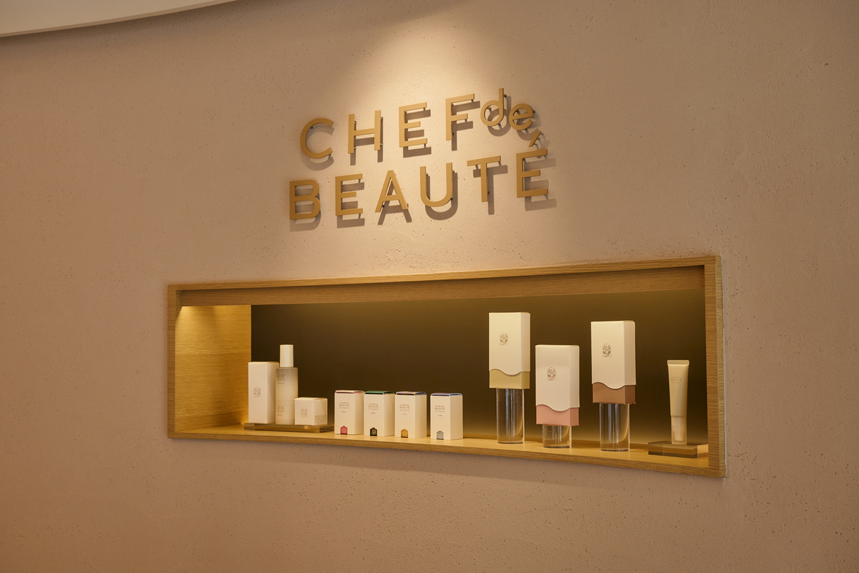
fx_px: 1121
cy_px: 286
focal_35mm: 47
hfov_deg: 41.9
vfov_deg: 28.6
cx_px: 430
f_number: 7.1
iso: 400
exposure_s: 1/125
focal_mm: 47
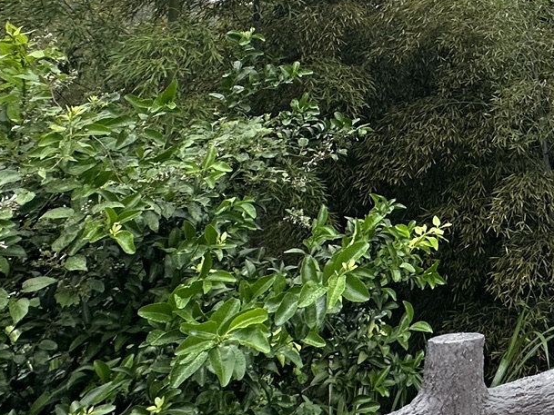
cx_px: 664
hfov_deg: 33.5
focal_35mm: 46
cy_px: -121
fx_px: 736
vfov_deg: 26.8
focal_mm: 2.22
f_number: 2.2
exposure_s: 1/678
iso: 40
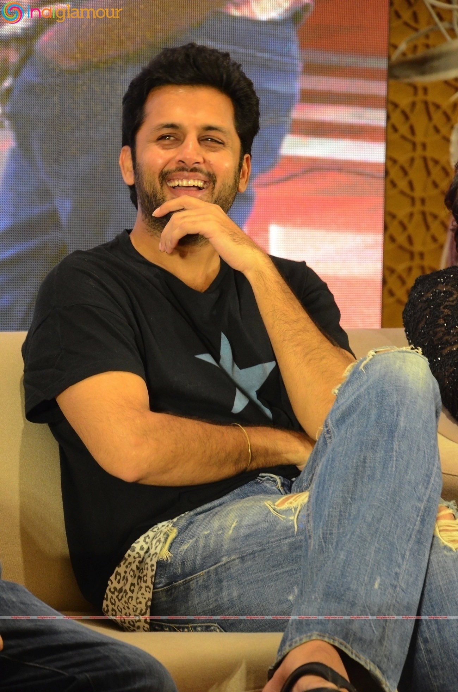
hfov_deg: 8.7
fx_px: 3019
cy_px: 346
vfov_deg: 13.1
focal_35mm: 158
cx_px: 229
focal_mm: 105
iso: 3200
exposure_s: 1/80
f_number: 6.3
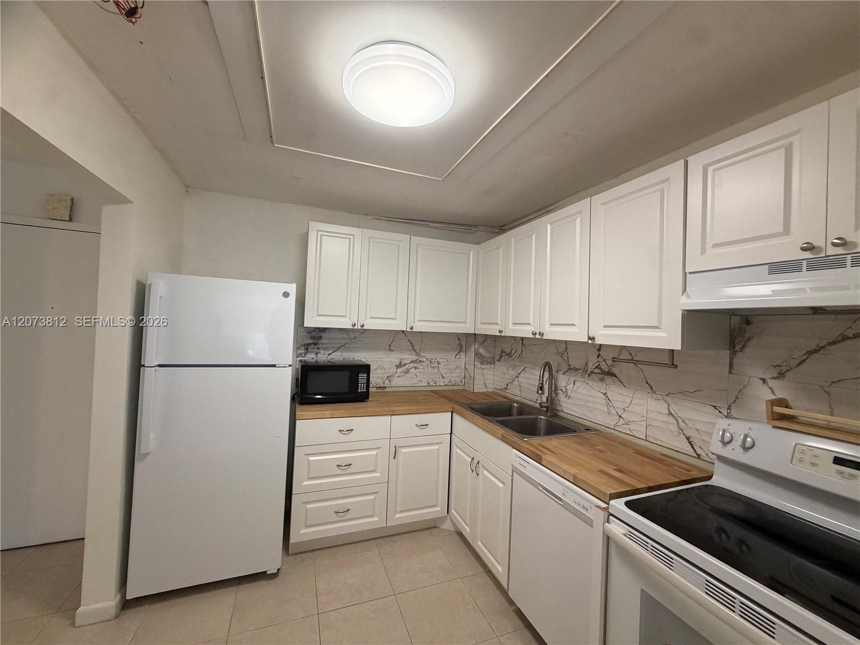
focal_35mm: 14
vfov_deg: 85.7
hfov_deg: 102.1
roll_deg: -1.3
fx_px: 348
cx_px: 430
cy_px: 322
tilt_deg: -0.3
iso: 250
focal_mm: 2.22
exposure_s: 1/120
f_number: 2.2
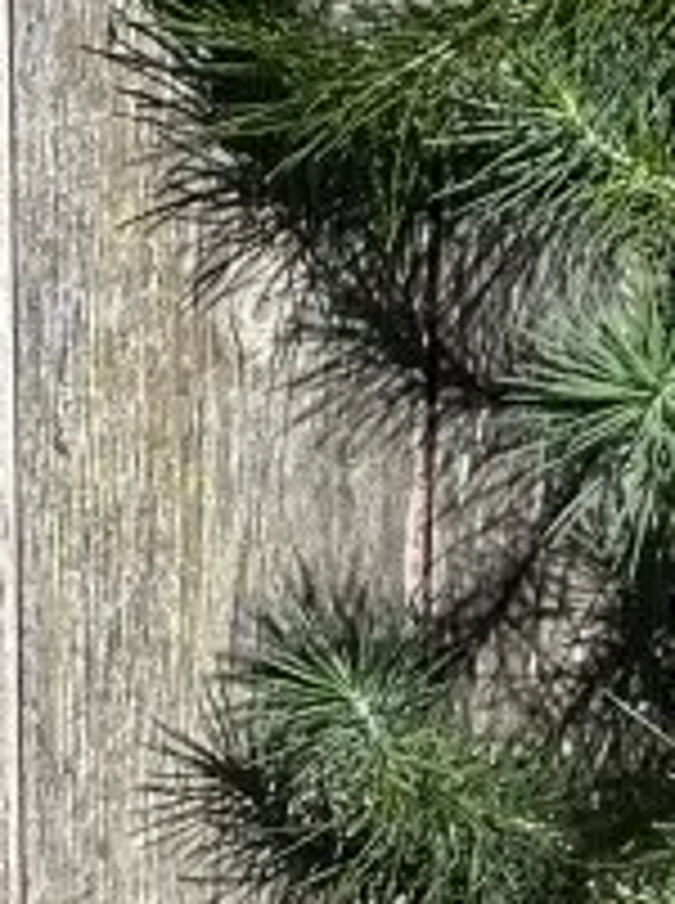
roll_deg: -4.4
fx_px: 3652
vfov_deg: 13.3
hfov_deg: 10.0
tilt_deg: -17.3
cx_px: 1170
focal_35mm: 140
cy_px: -463
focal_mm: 5.1
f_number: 1.6
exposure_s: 1/3623
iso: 50
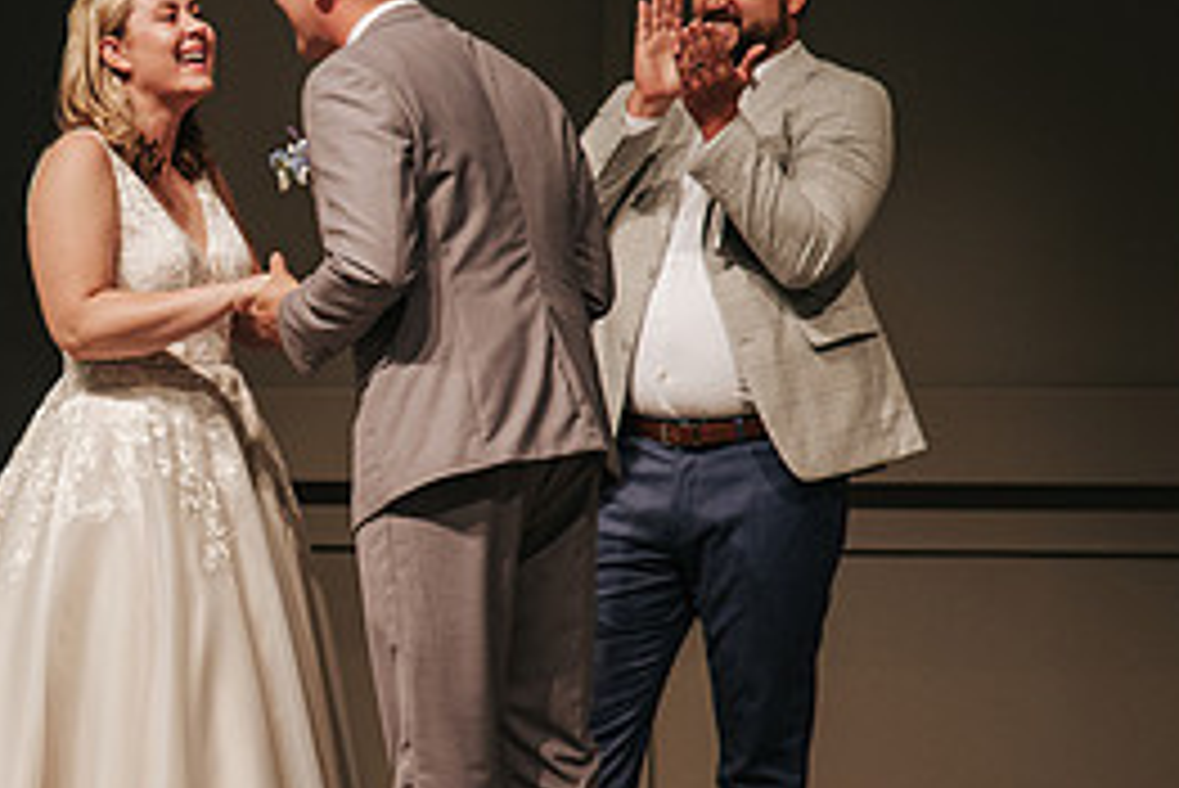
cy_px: 311
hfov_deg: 7.2
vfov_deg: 4.8
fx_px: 9404
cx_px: 197
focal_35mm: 287
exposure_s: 1/200
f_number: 4
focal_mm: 120
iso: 1000
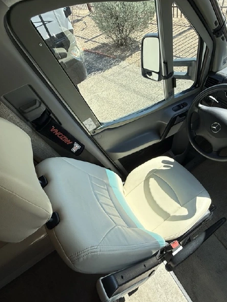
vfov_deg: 84.7
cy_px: 152
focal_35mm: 19
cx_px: 135
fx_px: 166
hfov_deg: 68.1
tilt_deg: -51.9
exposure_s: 1/644
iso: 50
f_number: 2.2
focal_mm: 2.22
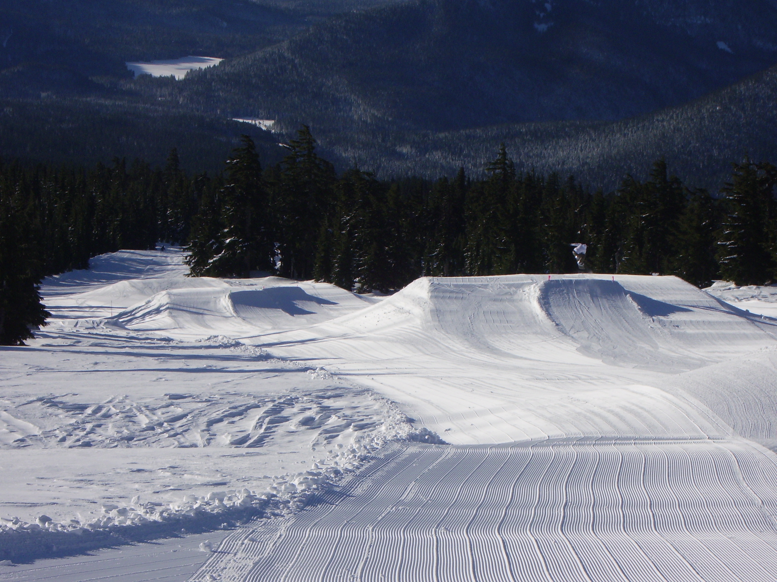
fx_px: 2402
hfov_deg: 18.4
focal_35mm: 107
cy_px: 291
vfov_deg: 13.8
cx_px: 388
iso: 80
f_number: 7.7
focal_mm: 17.4
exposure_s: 1/400
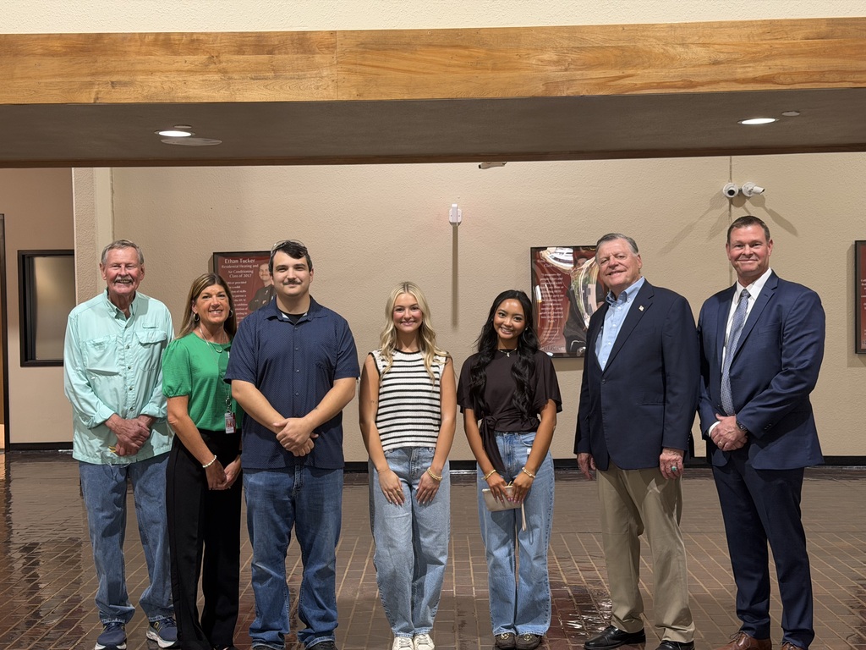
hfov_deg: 39.7
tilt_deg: -1.8
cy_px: 325
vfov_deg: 30.3
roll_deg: +1.2
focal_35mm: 48
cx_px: 433
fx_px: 1201
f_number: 1.78
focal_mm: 6.76
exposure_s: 1/60
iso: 100
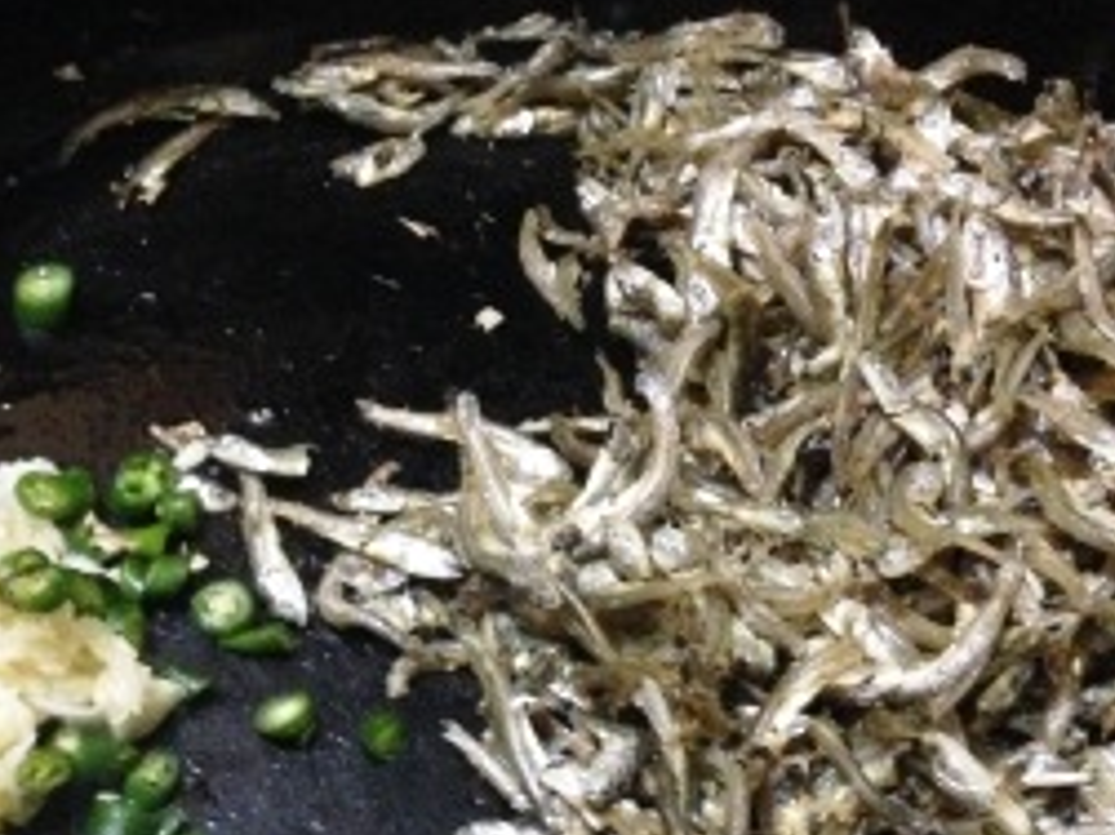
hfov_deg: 32.5
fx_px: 1900
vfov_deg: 24.3
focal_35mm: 59
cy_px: 702
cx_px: 409
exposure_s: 1/15
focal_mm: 4.12
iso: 640
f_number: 2.4
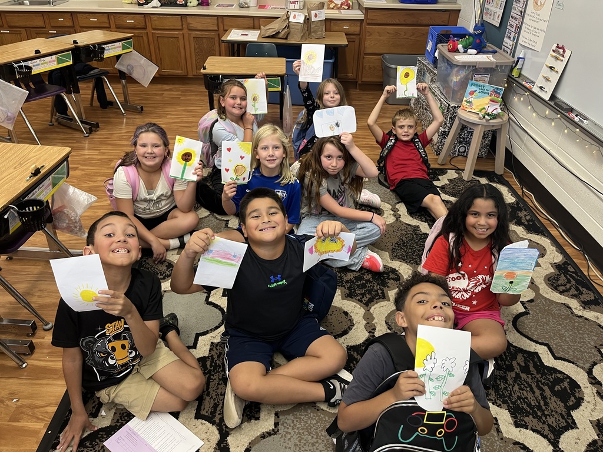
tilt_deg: -32.5
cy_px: 226
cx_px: 302
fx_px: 453
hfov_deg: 67.3
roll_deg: -2.2
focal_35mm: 26
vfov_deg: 53.1
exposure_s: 1/60
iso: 100
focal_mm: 5.1
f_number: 1.6
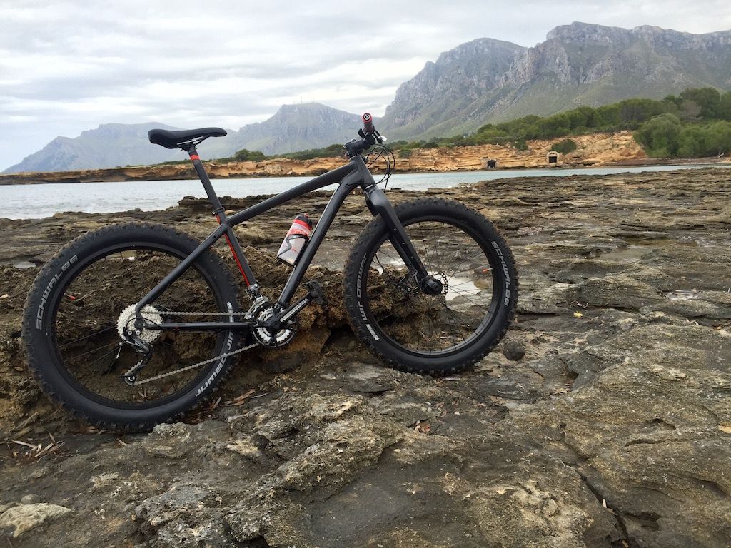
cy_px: 274
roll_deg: +1.0
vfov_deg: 48.2
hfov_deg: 61.7
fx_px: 612
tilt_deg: -8.0
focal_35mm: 29
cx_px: 366
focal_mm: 4.15
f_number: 2.2
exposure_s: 1/258
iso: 32
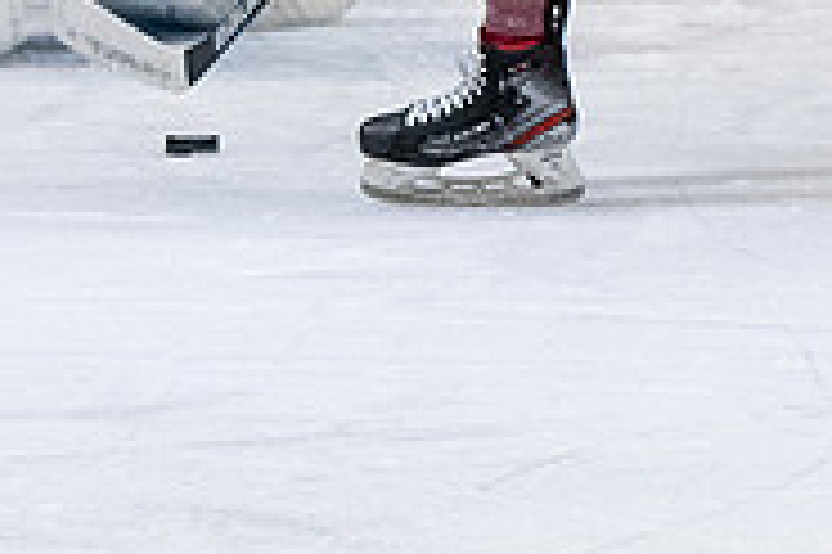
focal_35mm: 1146
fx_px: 26461
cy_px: -380
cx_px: 882
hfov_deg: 1.8
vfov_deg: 1.2
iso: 2000
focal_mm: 105
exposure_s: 1/800
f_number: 3.2
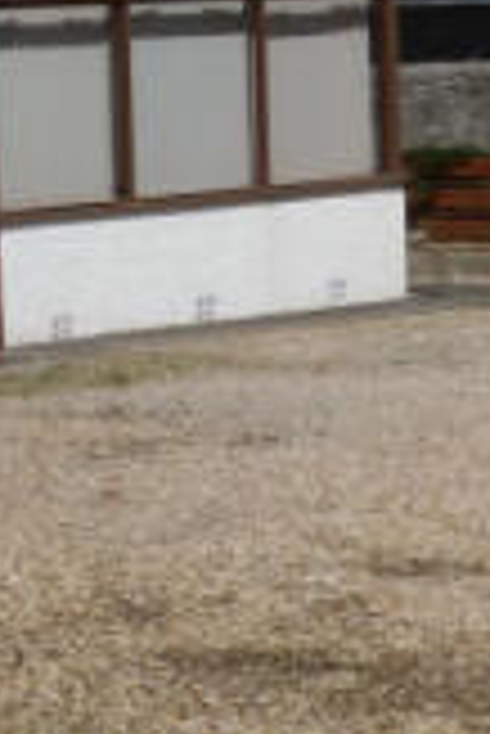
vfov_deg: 14.3
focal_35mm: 141
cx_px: -573
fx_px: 2872
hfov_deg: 9.0
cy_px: -20
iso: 80
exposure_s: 1/800
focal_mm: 6.8
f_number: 5
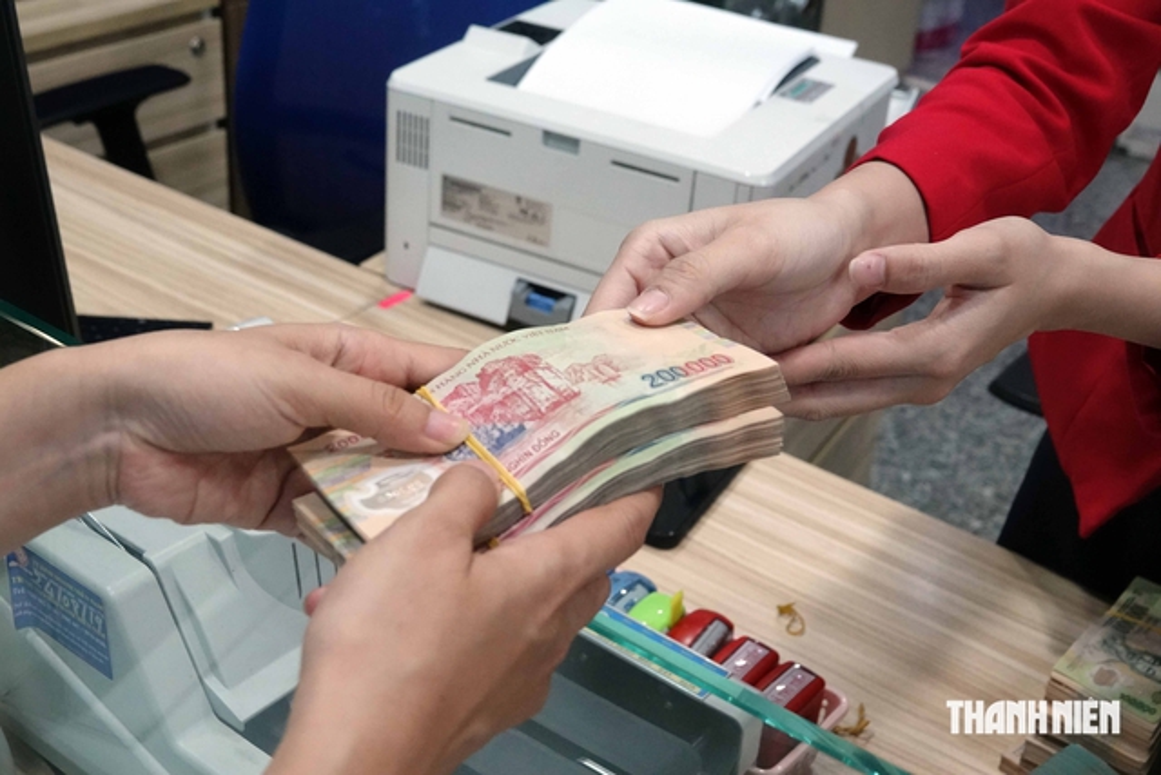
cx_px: 580
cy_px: 388
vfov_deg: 29.3
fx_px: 1484
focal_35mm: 46
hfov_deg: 42.7
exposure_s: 1/250
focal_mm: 16.92
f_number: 4
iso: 2000
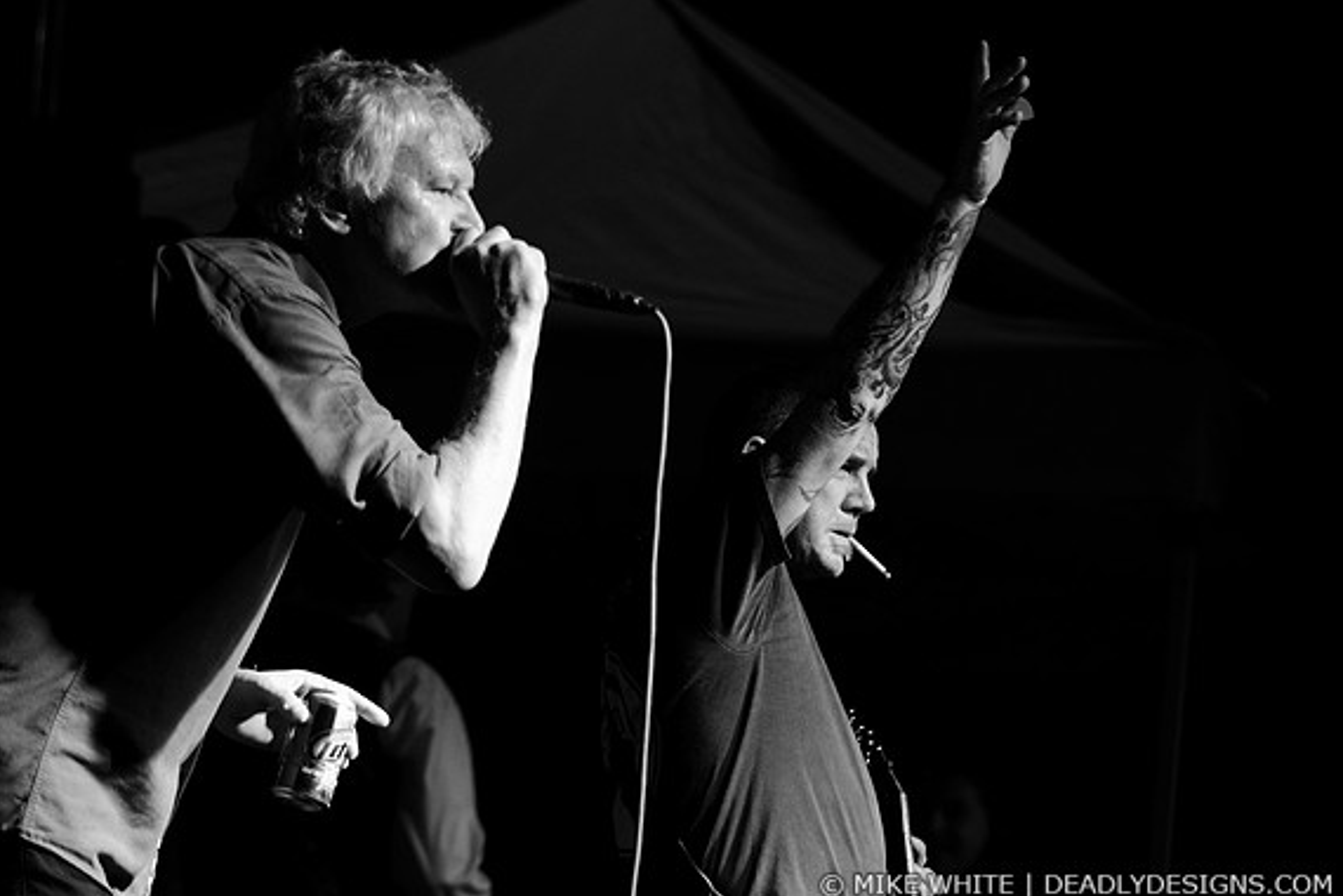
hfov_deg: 11.6
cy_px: 449
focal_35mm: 177
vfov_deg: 7.8
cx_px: 662
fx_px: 6603
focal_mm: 116
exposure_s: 1/320
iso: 800
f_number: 2.8
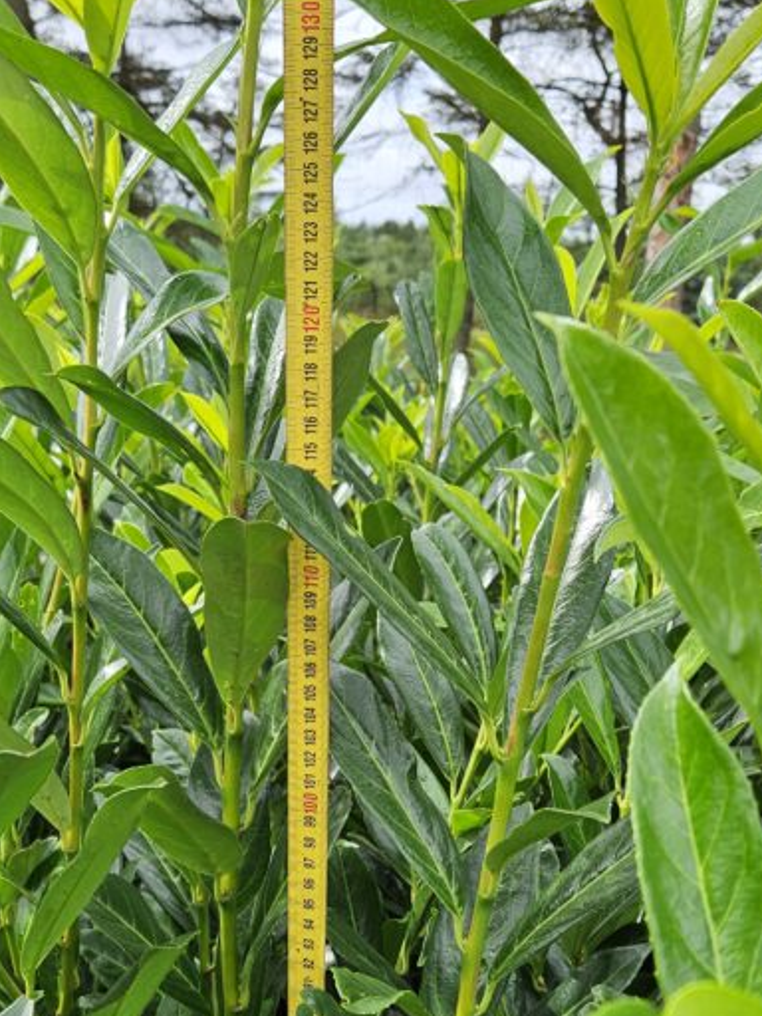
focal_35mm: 46
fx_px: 1350
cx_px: 379
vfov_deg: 40.7
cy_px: 681
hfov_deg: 31.5
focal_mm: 5.4
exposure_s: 1/673
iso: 25
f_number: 1.8
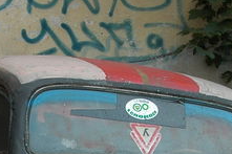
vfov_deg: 8.0
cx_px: 107
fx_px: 1063
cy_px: 277
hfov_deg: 12.5
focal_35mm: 165
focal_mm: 27
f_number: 6.3
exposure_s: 1/60
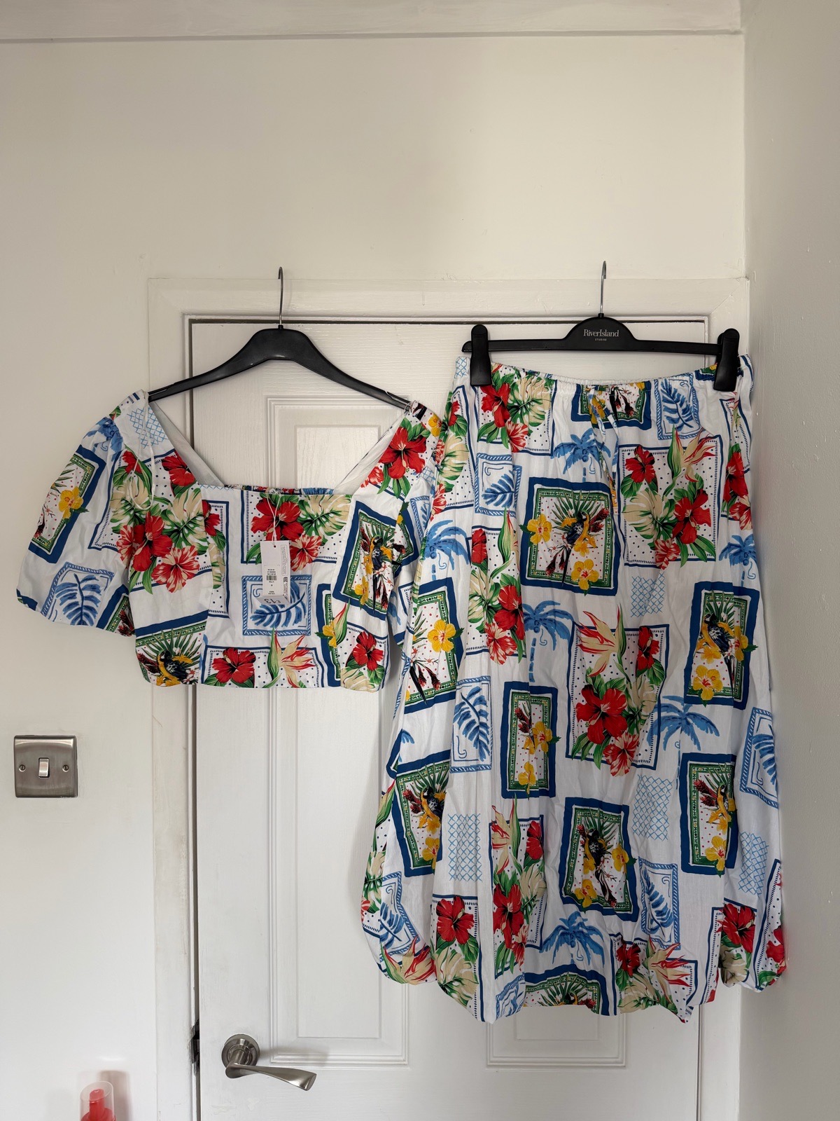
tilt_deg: -0.9
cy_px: 560
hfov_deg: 56.8
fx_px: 777
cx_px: 420
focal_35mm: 24
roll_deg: +0.2
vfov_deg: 71.6
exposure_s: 1/121
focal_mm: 6.76
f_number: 1.78
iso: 100
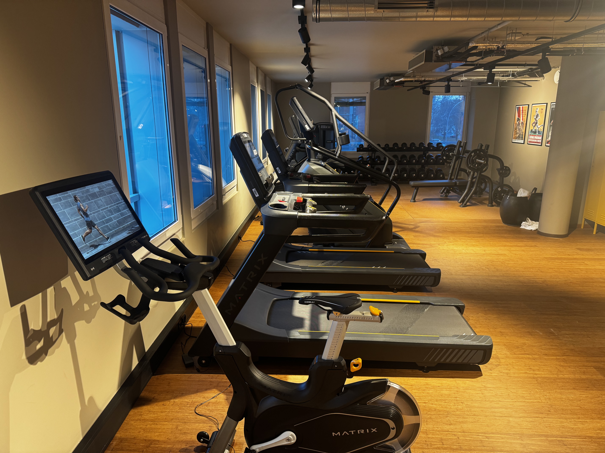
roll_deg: +0.0
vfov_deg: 56.8
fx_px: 419
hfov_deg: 71.6
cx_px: 302
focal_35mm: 24
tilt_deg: -15.0
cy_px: 226
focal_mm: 6.76
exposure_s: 1/50
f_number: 1.78
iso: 200
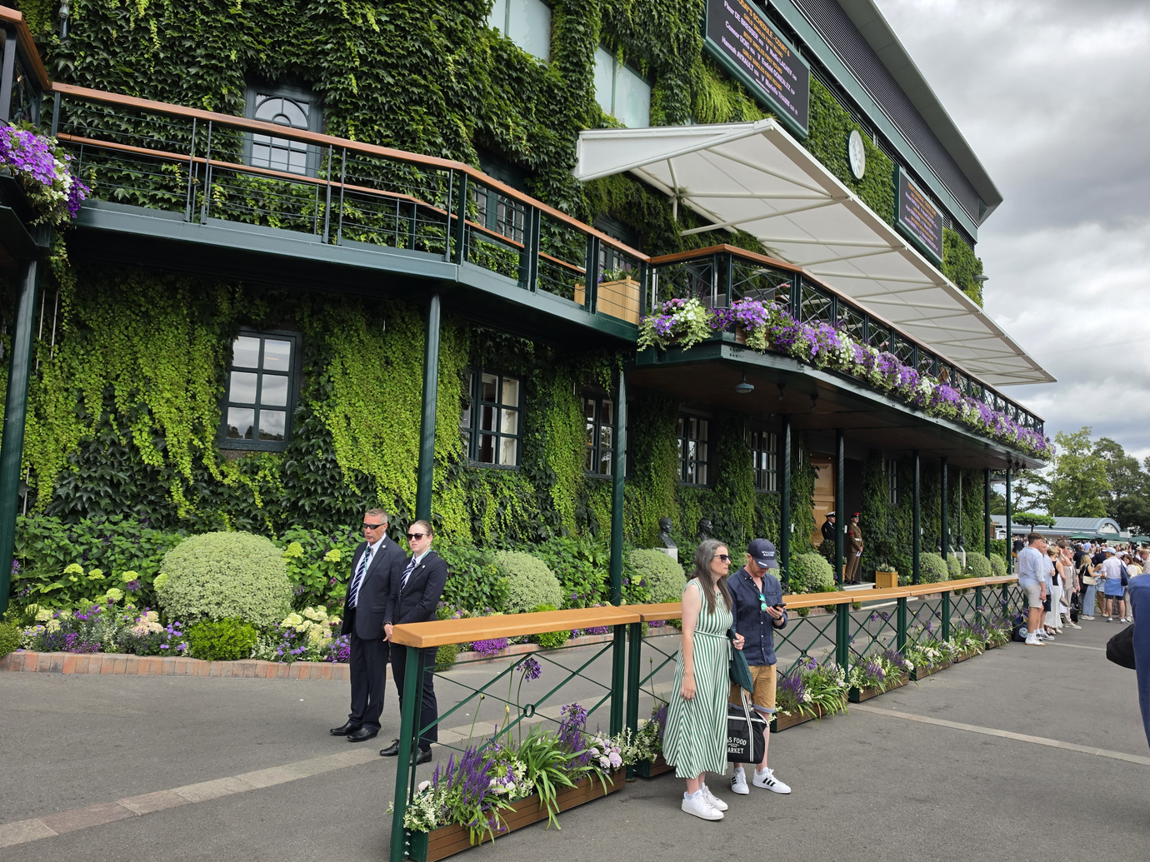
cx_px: 563
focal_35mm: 24
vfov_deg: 56.8
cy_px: 438
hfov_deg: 71.6
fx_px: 797
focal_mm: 6.5
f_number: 1.4
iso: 64
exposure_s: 1/3327
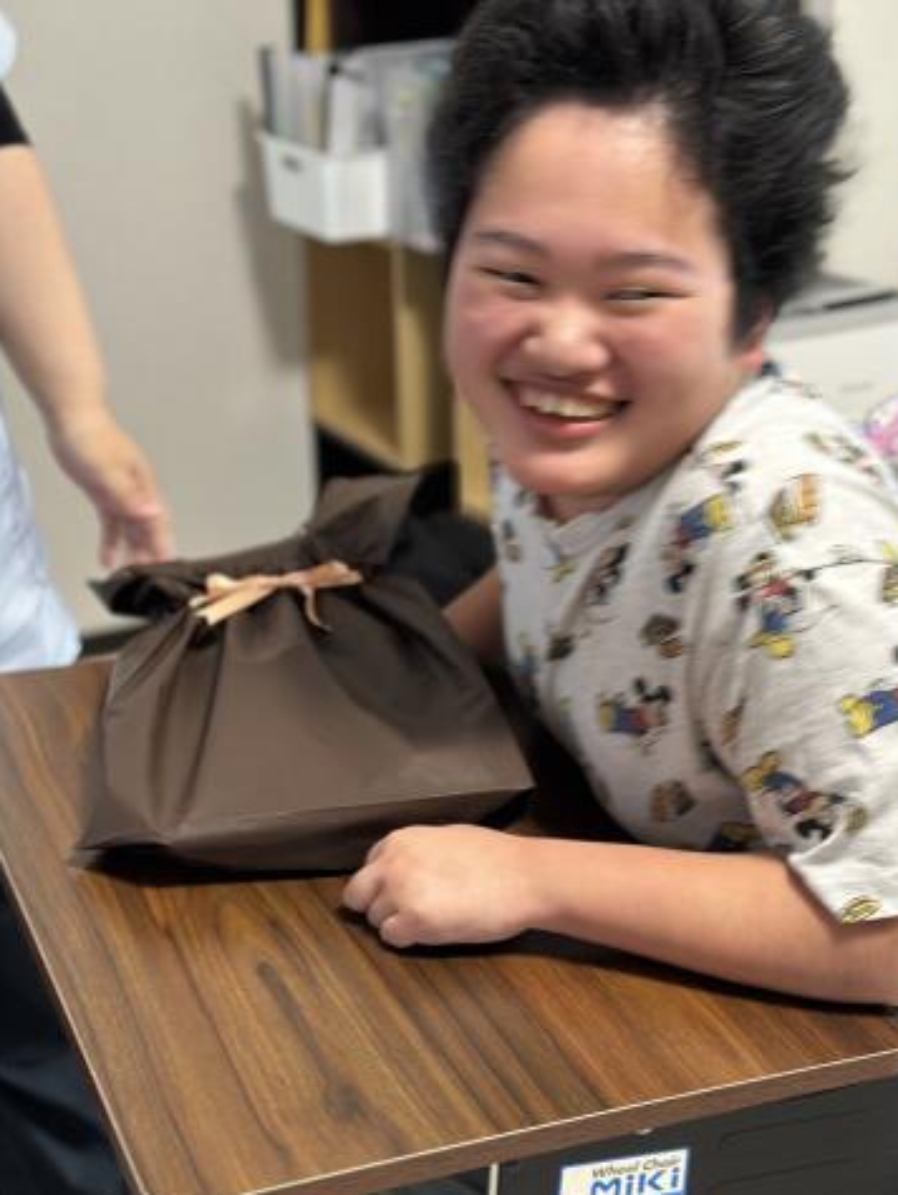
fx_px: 1866
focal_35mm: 54
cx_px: 419
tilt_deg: -21.8
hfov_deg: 27.1
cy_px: 632
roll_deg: +1.0
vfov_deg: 35.5
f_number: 1.78
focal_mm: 6.86
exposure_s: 1/60
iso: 200
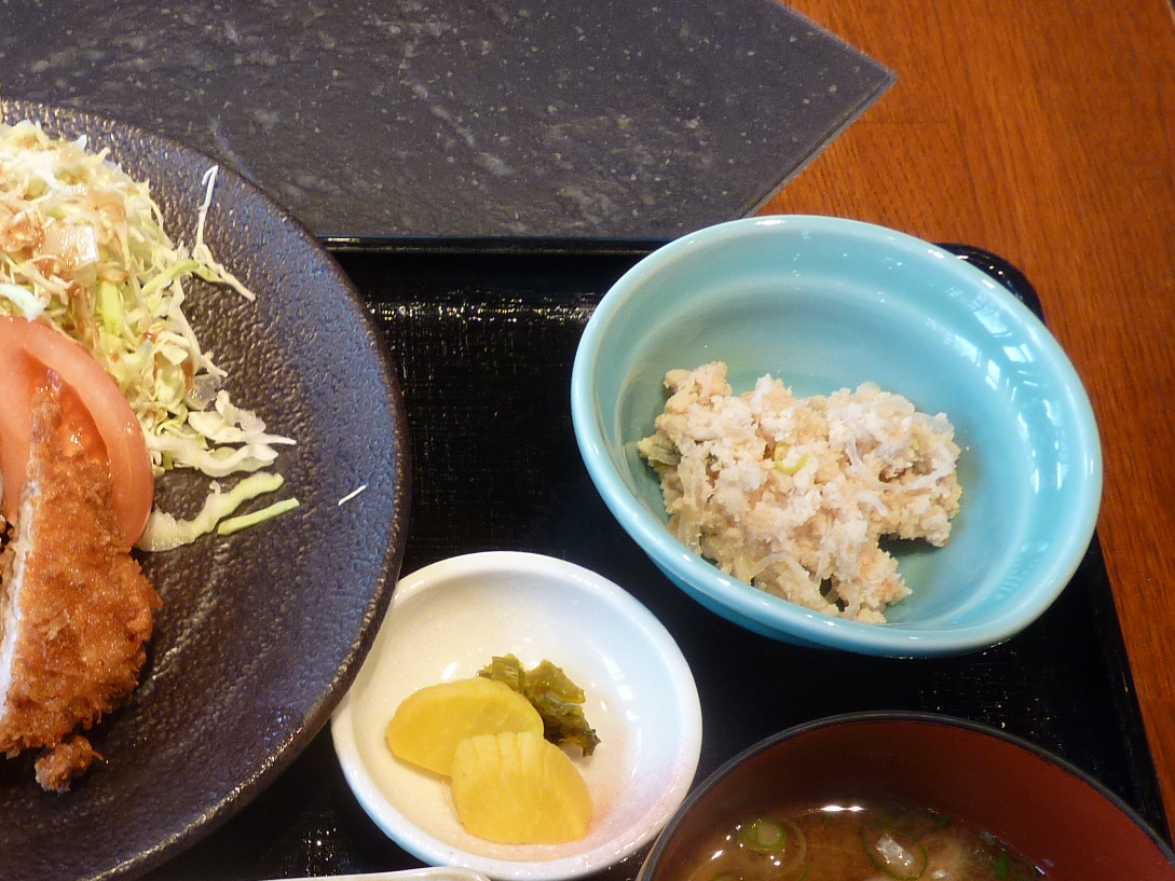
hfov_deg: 39.1
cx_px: 257
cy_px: 782
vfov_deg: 29.7
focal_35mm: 47
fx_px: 1596
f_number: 3.3
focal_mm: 4.1
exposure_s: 1/30
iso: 125
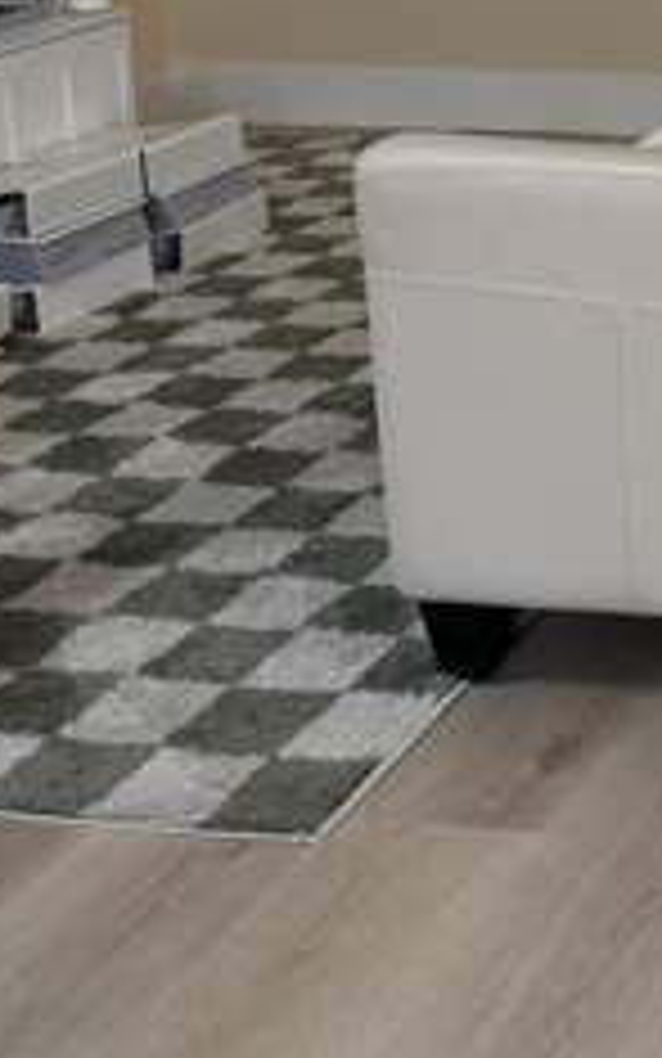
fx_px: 2164
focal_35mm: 75
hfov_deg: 15.7
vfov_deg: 25.9
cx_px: 1049
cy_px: -23
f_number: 1.6
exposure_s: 1/60
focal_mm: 5.96
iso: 160
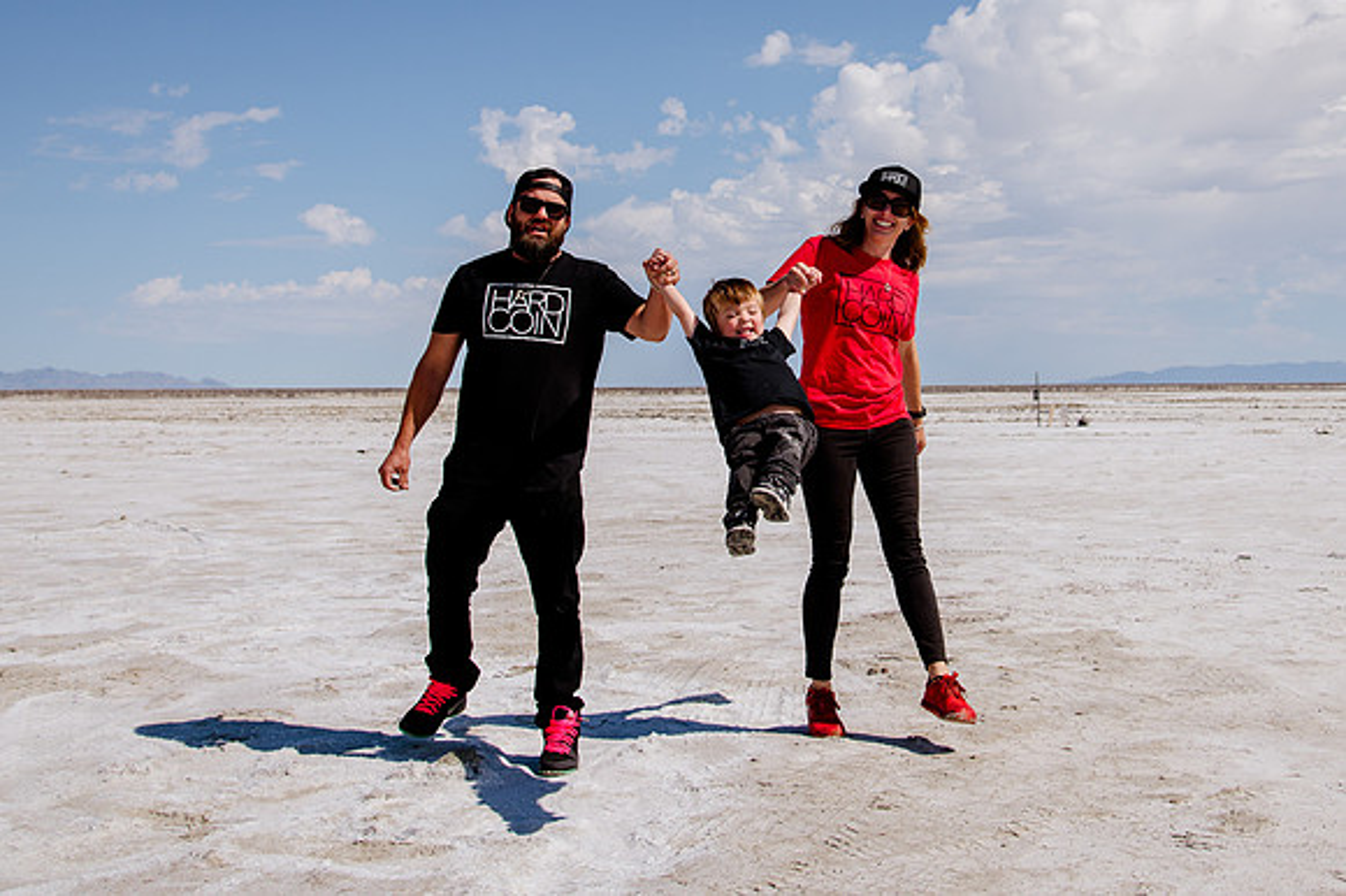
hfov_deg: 39.6
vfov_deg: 26.6
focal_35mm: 50
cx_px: 806
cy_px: 207
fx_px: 1862
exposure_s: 1/2000
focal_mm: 32
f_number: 6.3
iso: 160
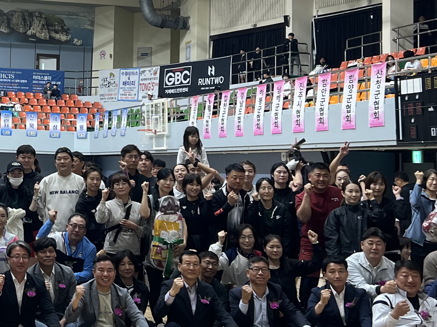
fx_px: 896
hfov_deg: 25.6
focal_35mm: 71
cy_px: 75
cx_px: -27
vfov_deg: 20.5
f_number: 1.5
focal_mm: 5.7
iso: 80
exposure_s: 1/120
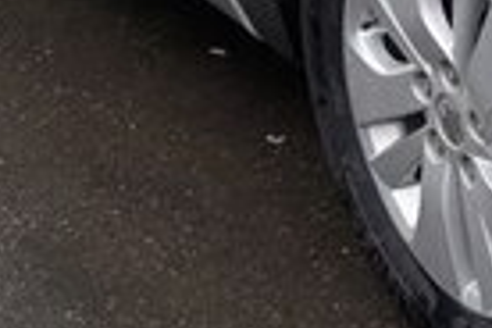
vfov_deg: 9.3
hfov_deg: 14.6
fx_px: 1831
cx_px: 660
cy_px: -415
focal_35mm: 134
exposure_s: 1/202
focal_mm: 3.71
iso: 40
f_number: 1.7
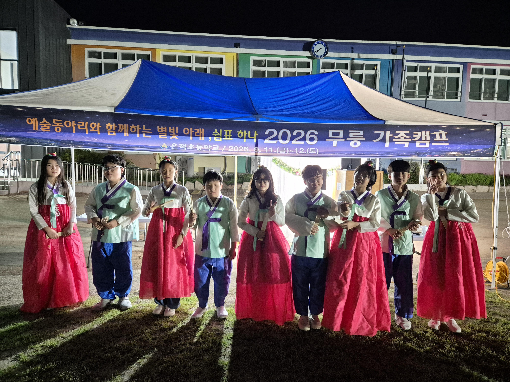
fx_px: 339
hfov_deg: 73.9
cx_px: 255
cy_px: 191
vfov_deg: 58.9
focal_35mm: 23
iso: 1600
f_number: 1.8
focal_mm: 5.4
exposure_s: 1/24
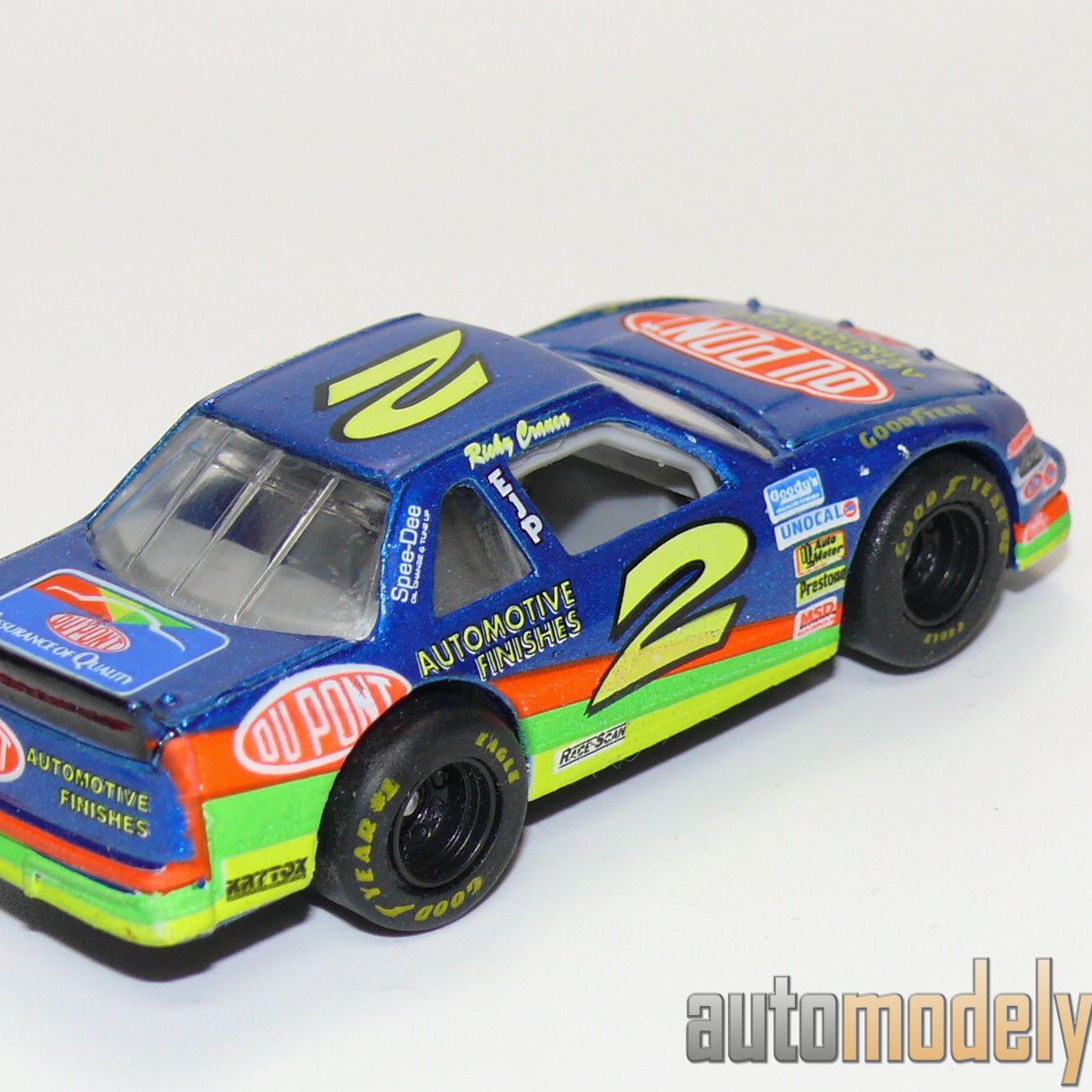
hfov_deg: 13.1
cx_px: 475
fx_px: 4747
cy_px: 547
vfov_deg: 13.1
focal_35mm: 133
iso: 100
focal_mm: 14.1
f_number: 4
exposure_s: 1/30
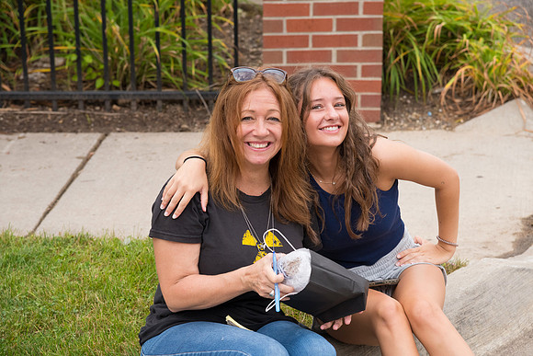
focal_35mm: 105
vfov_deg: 13.0
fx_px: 1555
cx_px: 266
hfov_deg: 19.5
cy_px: 178
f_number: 6.3
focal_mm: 105
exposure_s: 1/1000
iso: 1000
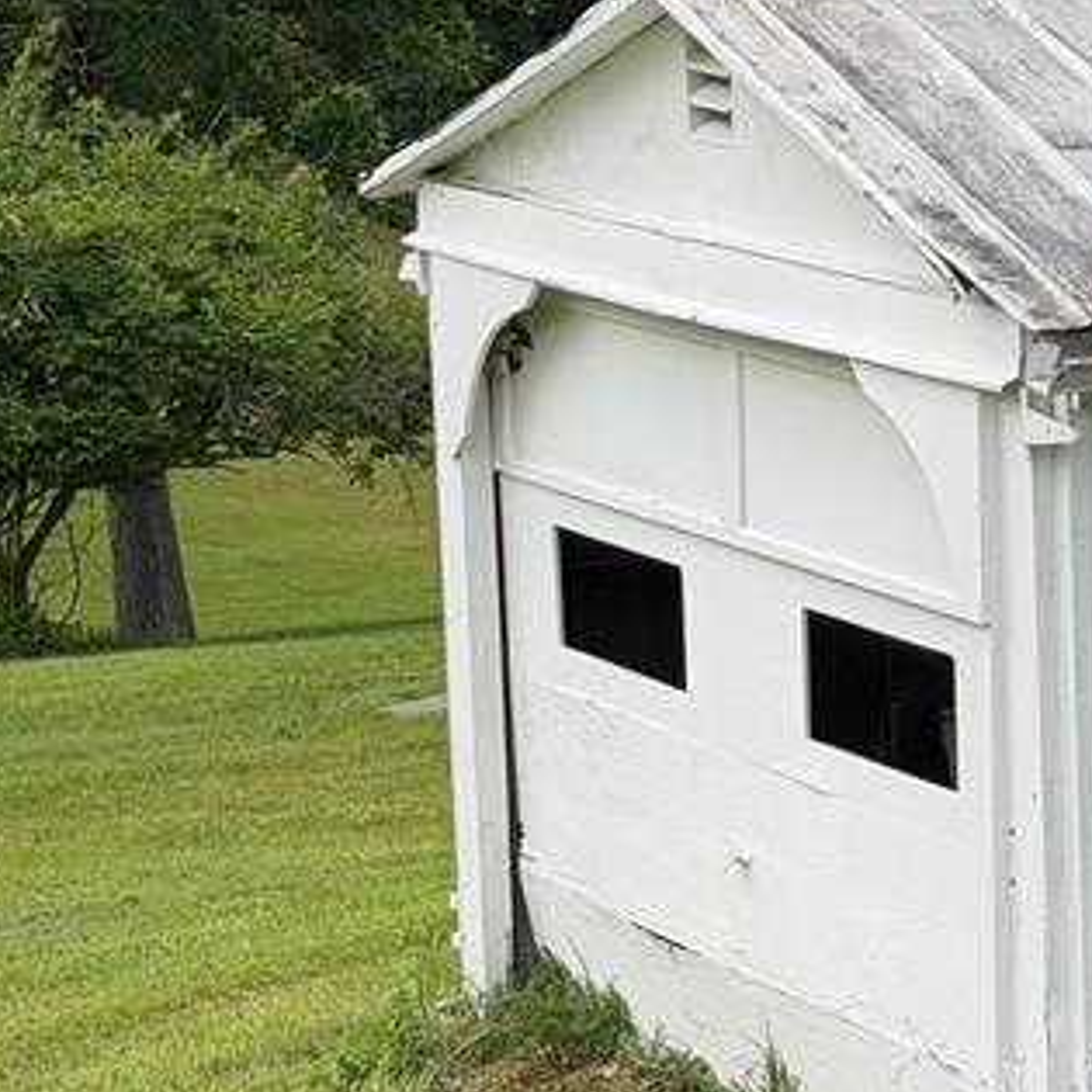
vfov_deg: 12.7
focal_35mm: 138
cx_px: 1473
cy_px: 572
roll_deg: -0.9
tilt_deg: -13.2
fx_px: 4925
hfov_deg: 12.2
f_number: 1.78
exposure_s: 1/4878
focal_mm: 6.76
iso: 80
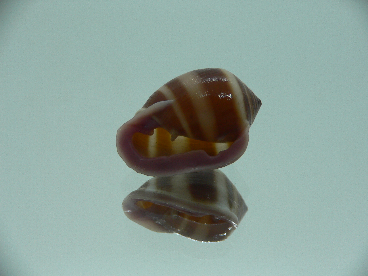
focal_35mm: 35
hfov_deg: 52.6
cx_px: 184
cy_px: 138
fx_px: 372
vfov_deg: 40.7
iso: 80
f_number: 2.8
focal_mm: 4.6
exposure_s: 1/60
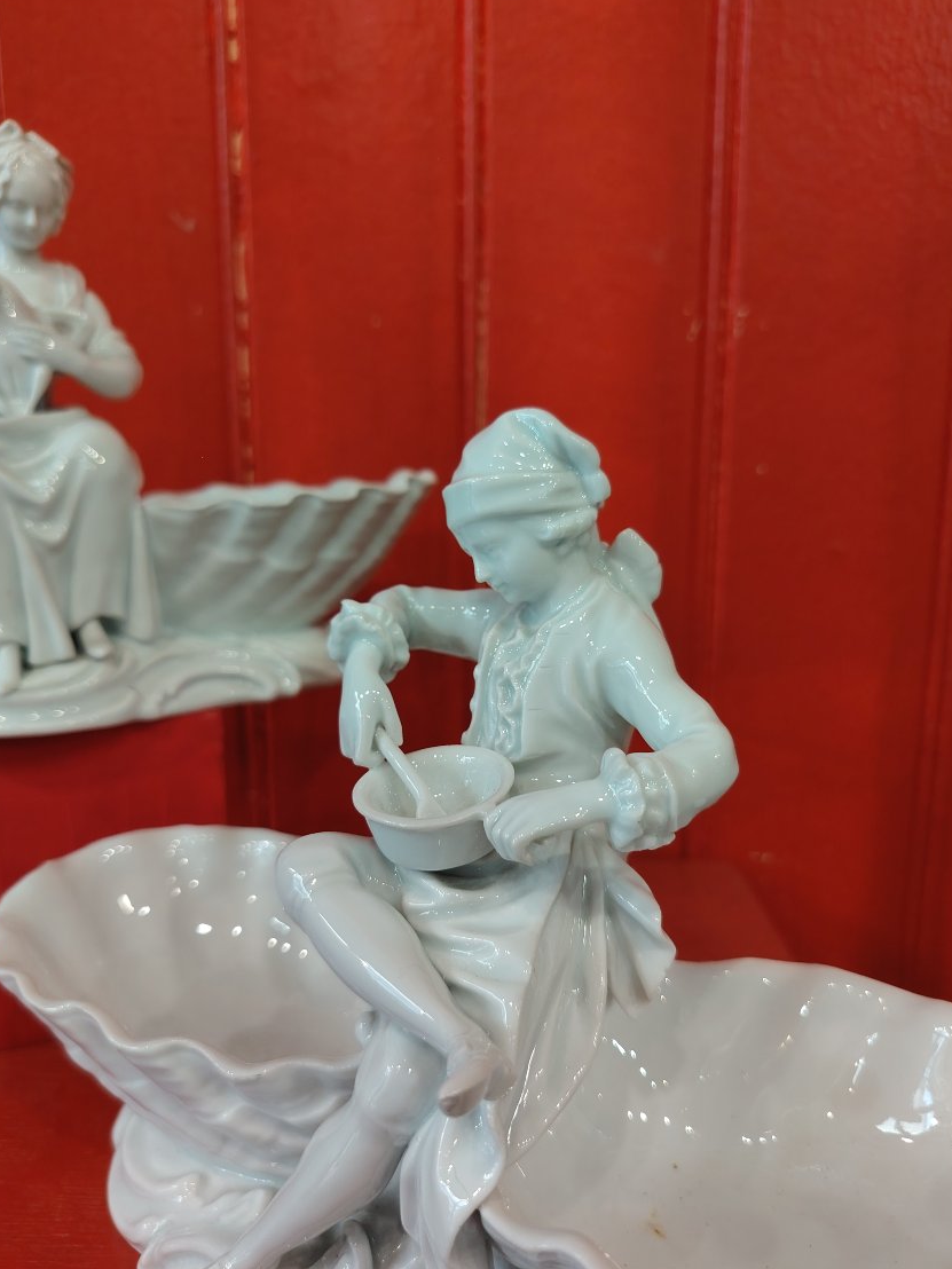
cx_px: 467
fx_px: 953
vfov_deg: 67.2
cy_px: 675
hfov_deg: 53.1
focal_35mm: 26
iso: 756
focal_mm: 5.25
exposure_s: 1/33.3
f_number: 1.75
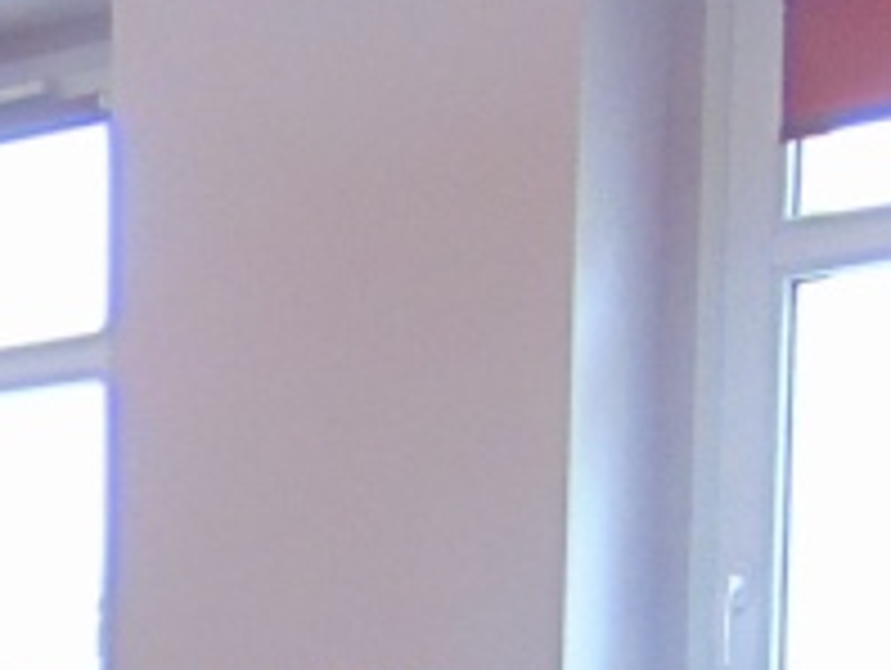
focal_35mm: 129
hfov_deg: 12.7
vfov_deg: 10.5
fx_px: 3324
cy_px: 1376
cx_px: -1062
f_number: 3
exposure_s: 1/40
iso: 100
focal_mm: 4.5
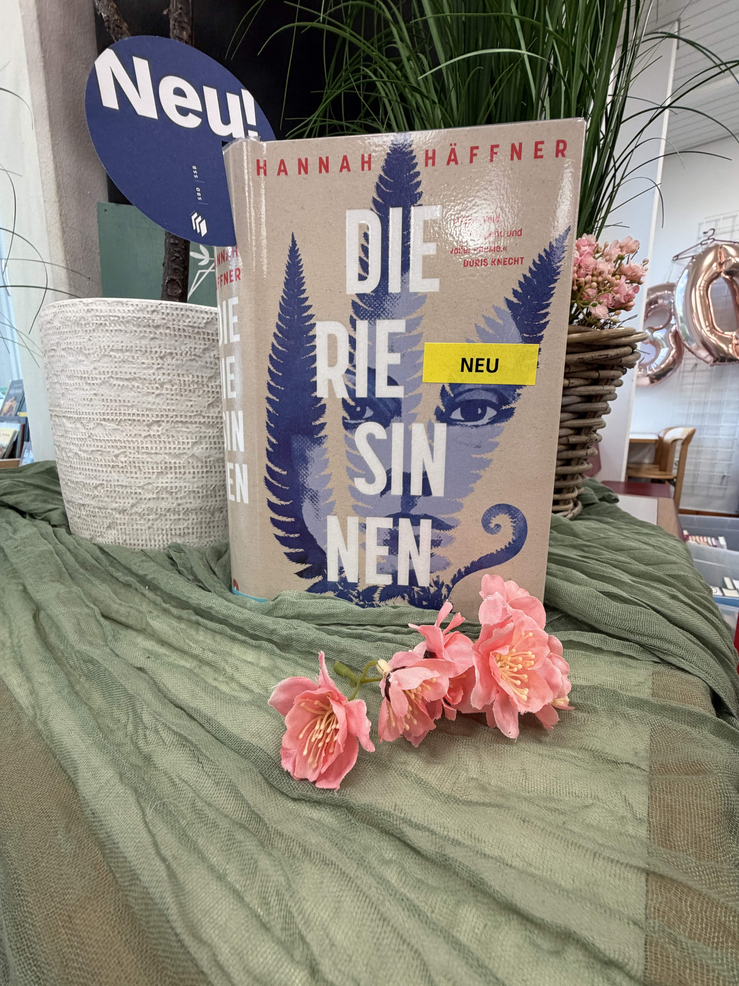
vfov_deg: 102.1
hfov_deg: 85.7
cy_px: 493
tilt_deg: -8.8
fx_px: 399
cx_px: 370
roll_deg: +0.2
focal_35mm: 14
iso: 200
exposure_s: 1/118
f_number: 2.2
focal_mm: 2.22
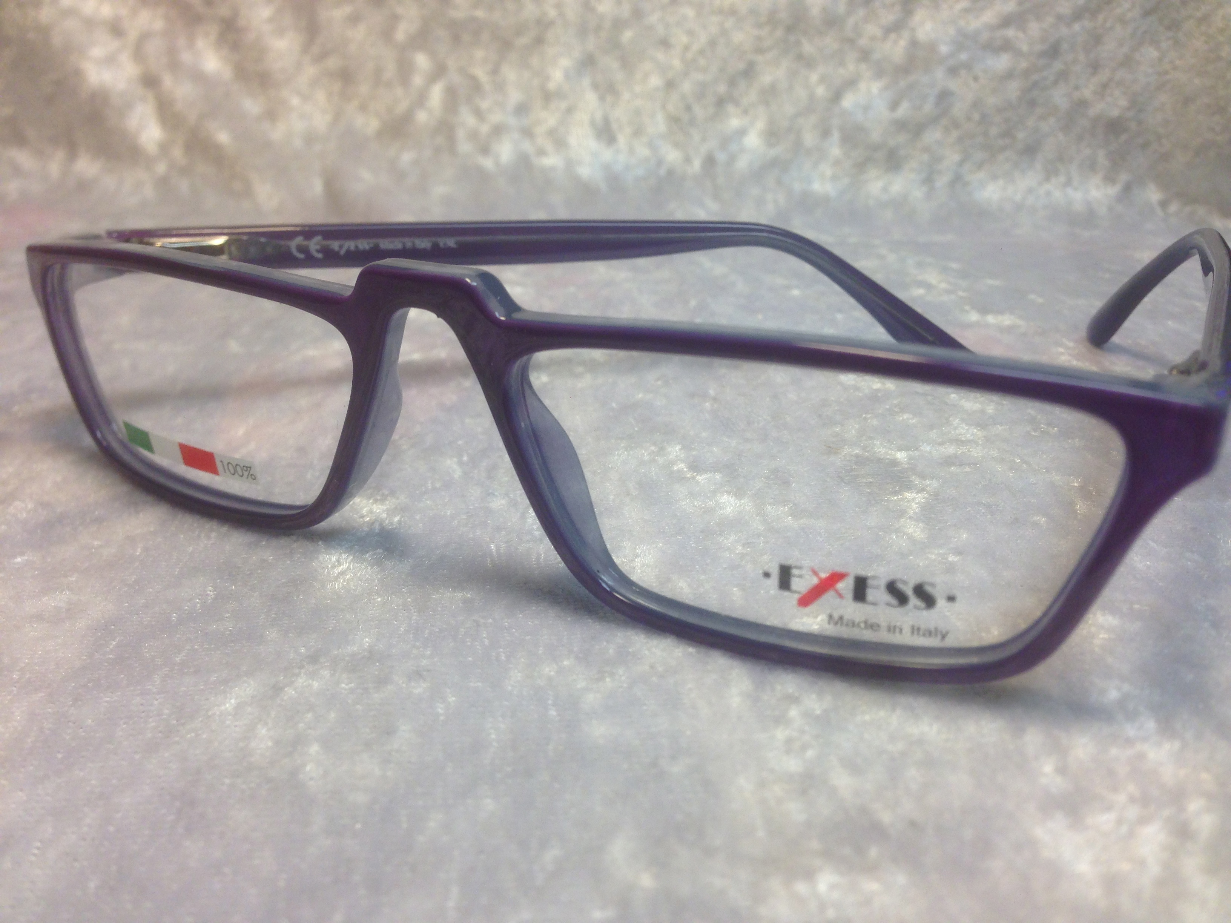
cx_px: 616
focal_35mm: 33
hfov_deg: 55.4
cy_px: 462
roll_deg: -2.5
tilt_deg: -19.9
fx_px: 1174
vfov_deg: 42.9
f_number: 2.4
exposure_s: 1/100
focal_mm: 4.12
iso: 64
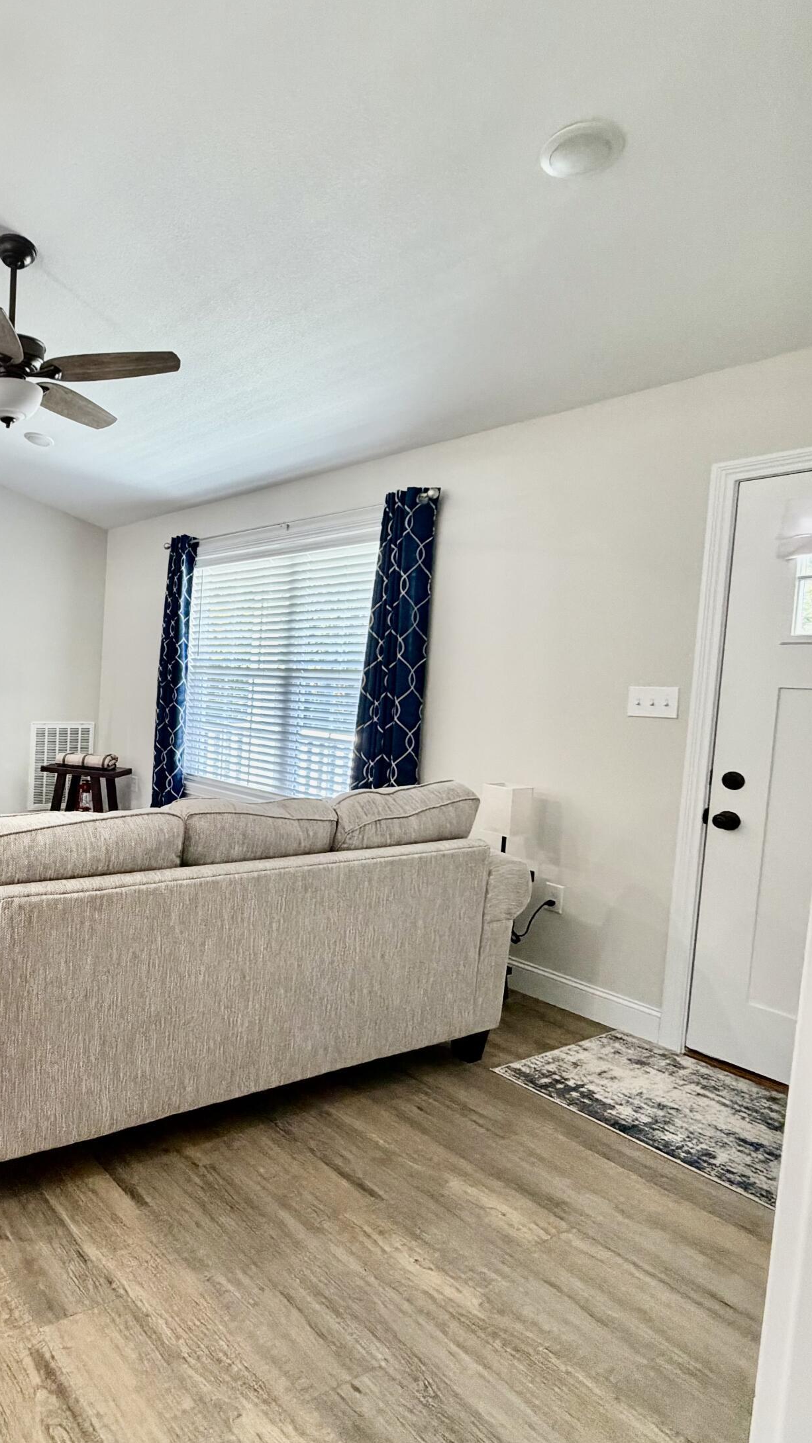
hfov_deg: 46.2
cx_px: 26
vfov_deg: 83.8
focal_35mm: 21
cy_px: 721
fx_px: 804
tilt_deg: -4.4
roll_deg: -1.8
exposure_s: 1/60
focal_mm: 2.22
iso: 200
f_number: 2.2
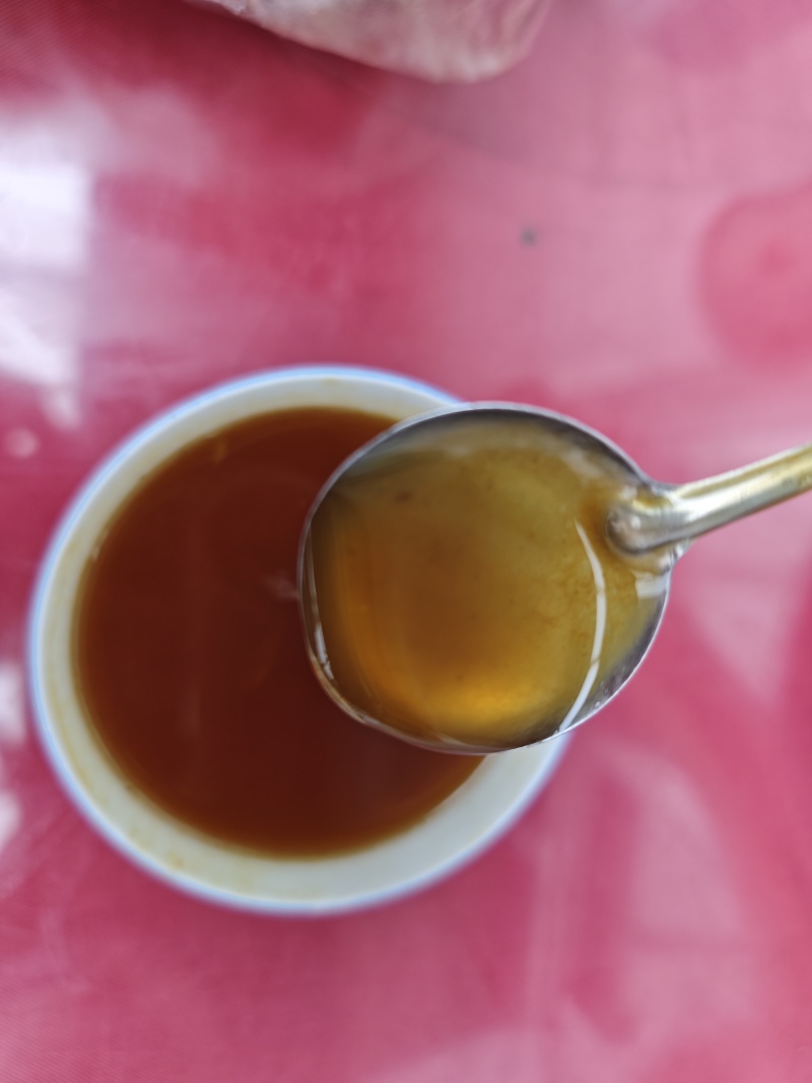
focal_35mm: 23
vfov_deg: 73.9
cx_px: 406
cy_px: 542
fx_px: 720
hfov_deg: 58.9
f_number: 1.44
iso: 64
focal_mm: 6.68
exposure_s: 1/114
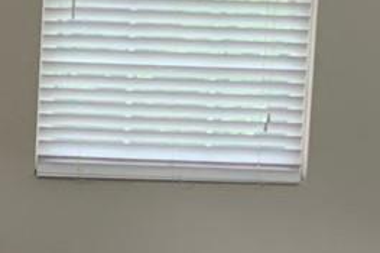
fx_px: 2479
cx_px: -186
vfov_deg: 5.8
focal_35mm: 235
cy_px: 389
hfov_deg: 8.6
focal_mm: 3
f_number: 1.8
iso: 250
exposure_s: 1/60
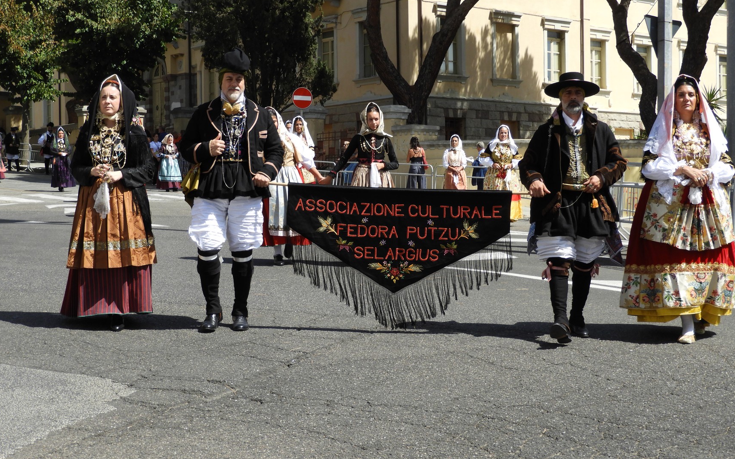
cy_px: 230
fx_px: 1222
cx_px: 380
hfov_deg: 33.5
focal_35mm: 61
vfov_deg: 21.3
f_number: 4
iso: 100
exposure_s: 1/640
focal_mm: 9.9
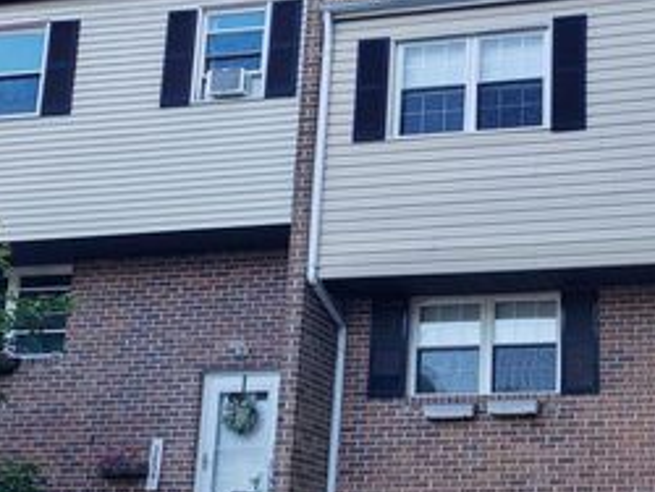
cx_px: 605
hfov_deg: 34.5
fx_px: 985
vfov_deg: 27.5
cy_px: 391
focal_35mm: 52
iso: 50
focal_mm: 4.3
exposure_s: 1/120
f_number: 2.4
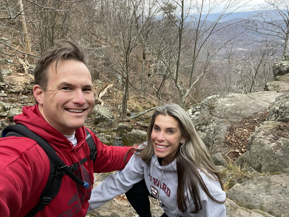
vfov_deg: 58.9
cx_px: 144
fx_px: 192
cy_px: 108
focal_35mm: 23
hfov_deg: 73.9
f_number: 2.2
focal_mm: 2.71
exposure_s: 1/60
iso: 100
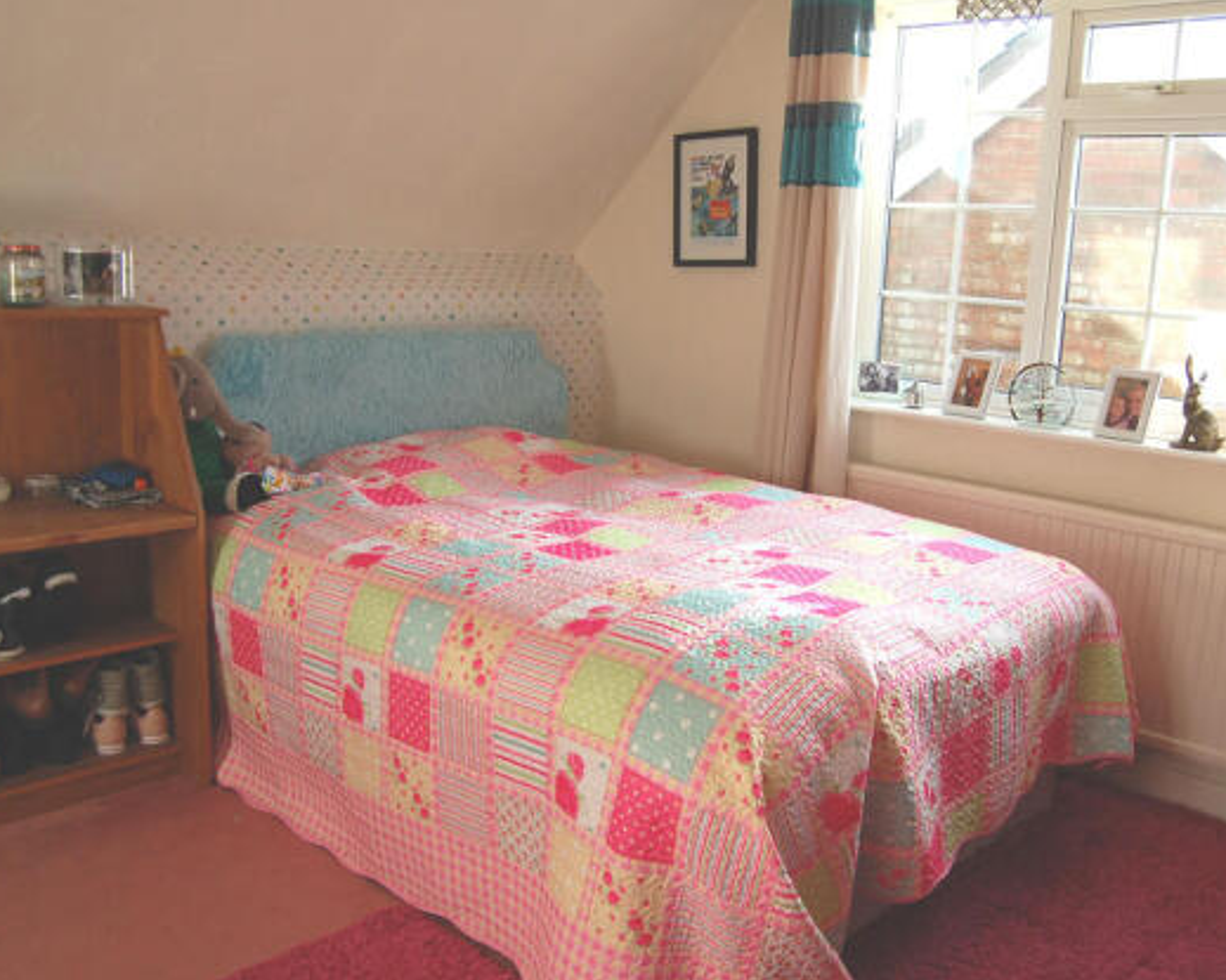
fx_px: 1161
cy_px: 477
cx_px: 687
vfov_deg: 45.8
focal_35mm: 32
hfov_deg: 55.5
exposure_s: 1/125
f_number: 5.6
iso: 220
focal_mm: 18
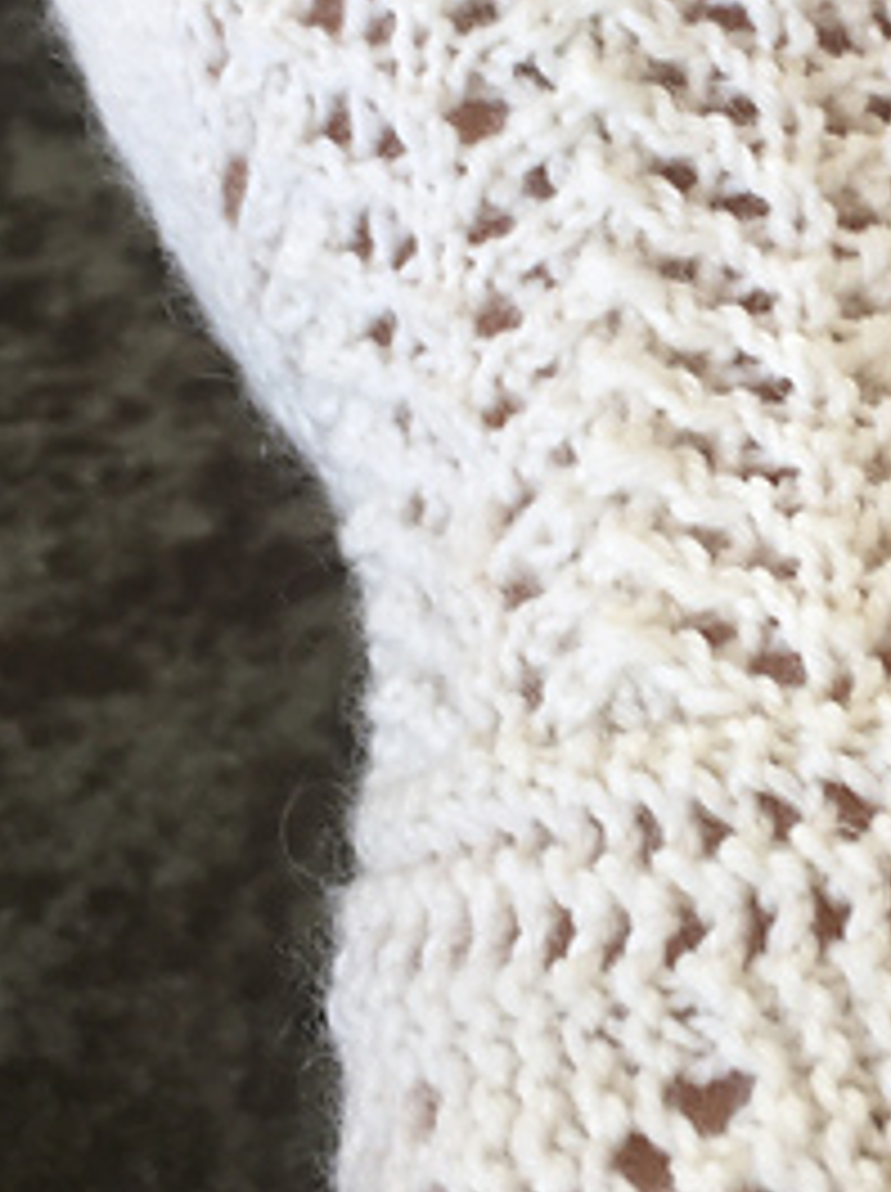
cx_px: 765
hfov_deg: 20.6
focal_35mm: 70
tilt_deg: -36.2
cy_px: 328
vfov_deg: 27.5
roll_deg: +4.6
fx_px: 2408
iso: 40
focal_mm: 4.15
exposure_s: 1/30
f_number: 2.2
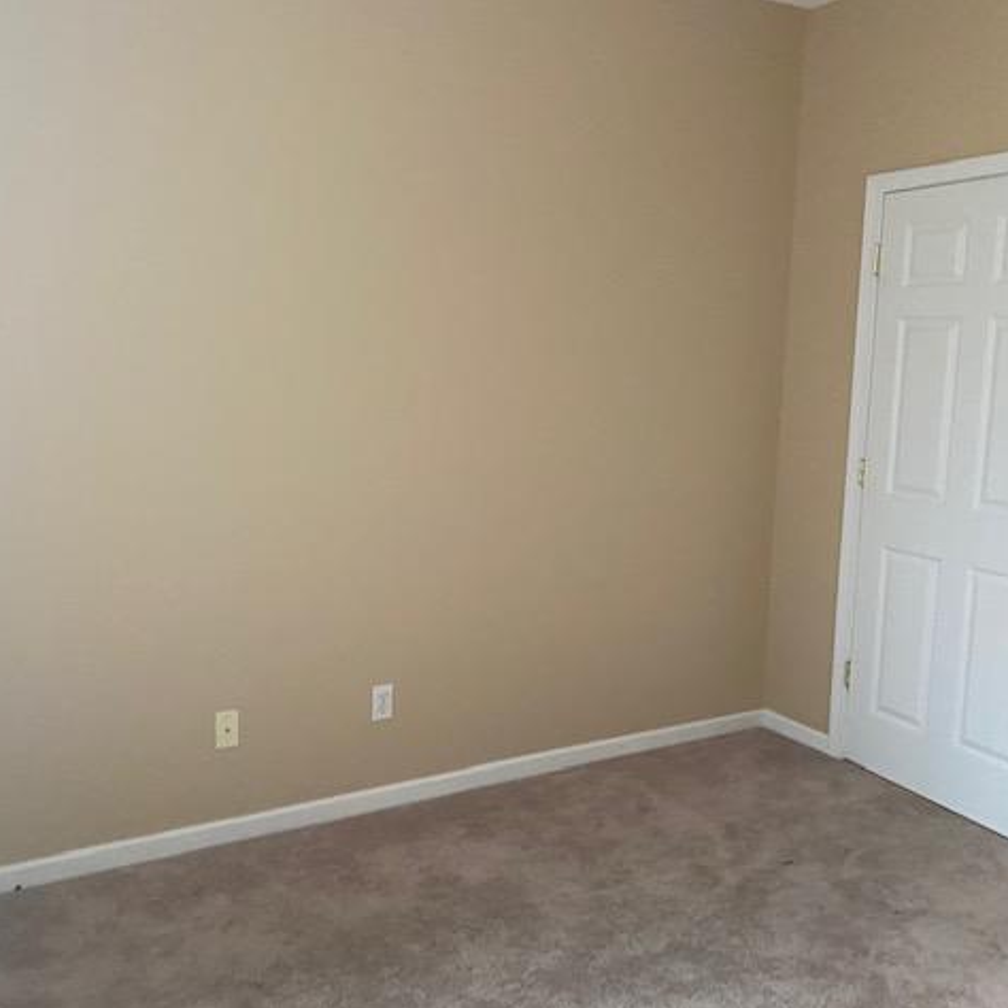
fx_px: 1021
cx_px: 487
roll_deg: -2.0
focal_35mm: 31
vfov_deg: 52.5
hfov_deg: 52.5
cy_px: 508
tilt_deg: -8.9
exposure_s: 1/60
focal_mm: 4.25
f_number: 1.8
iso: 400
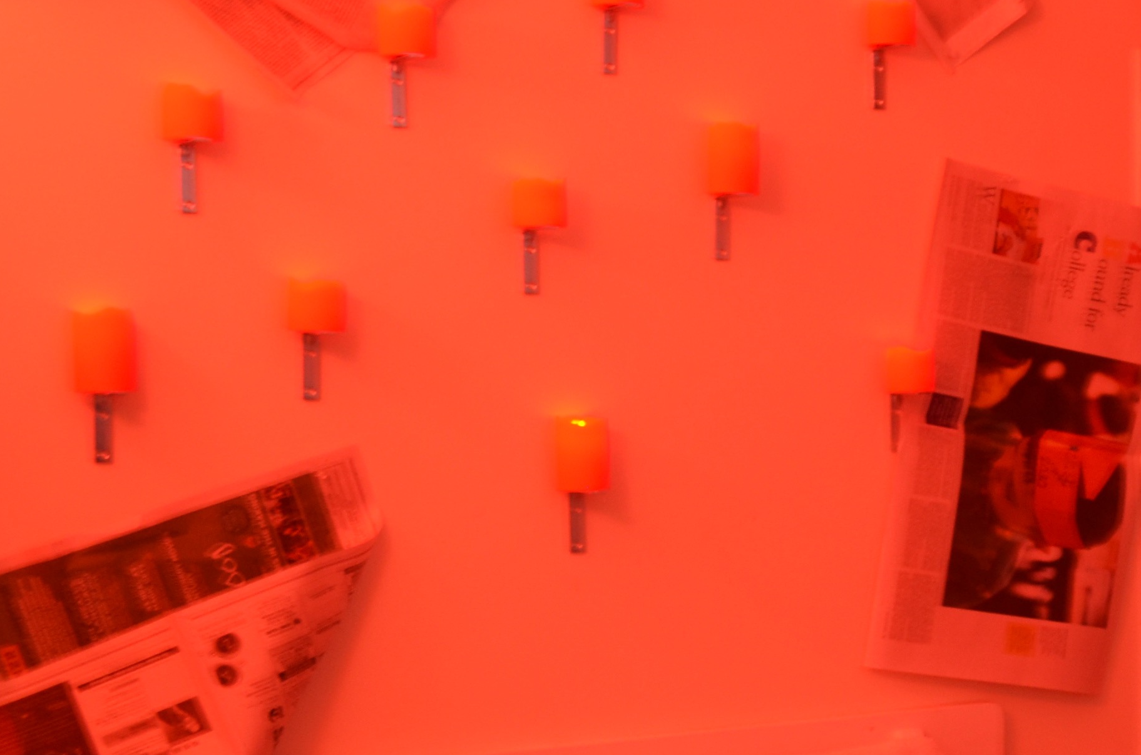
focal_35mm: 73
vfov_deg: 18.5
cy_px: 508
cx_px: 1510
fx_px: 2309
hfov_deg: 24.1
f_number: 4
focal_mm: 18
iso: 320
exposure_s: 1/5
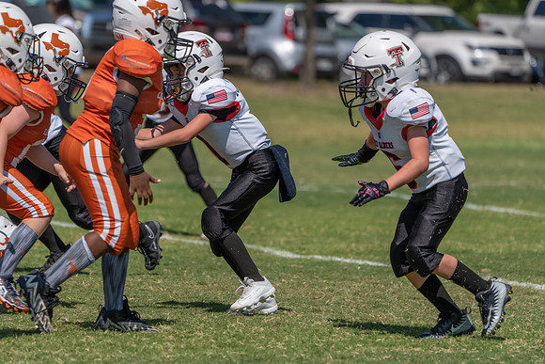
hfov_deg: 7.2
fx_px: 4315
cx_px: 272
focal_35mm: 285
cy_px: 182
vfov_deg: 4.8
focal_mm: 285
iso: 125
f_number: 5.6
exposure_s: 1/1000
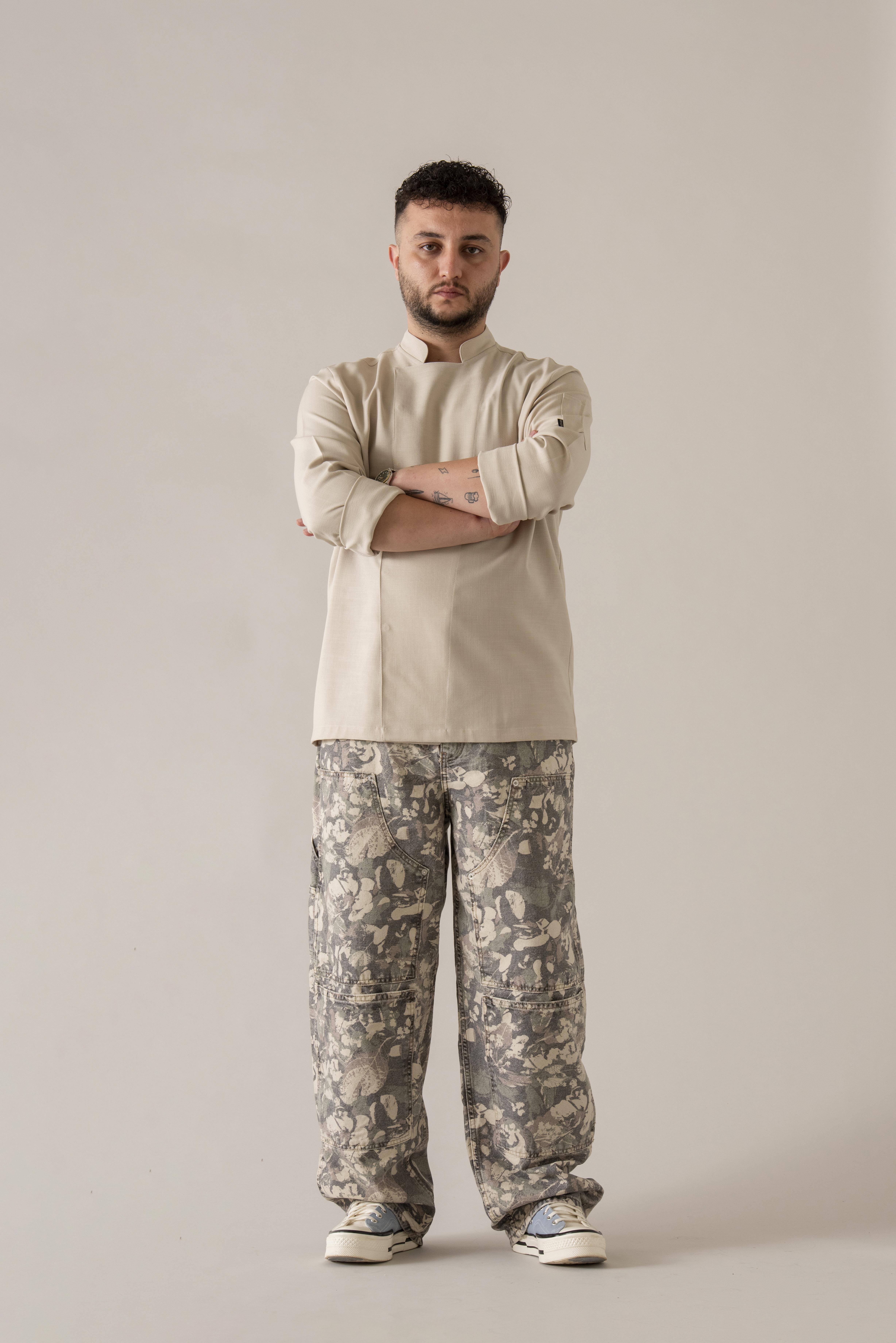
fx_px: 4178
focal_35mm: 112
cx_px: 448
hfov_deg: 12.2
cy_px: 672
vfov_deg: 18.3
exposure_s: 1/160
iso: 320
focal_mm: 112
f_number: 11
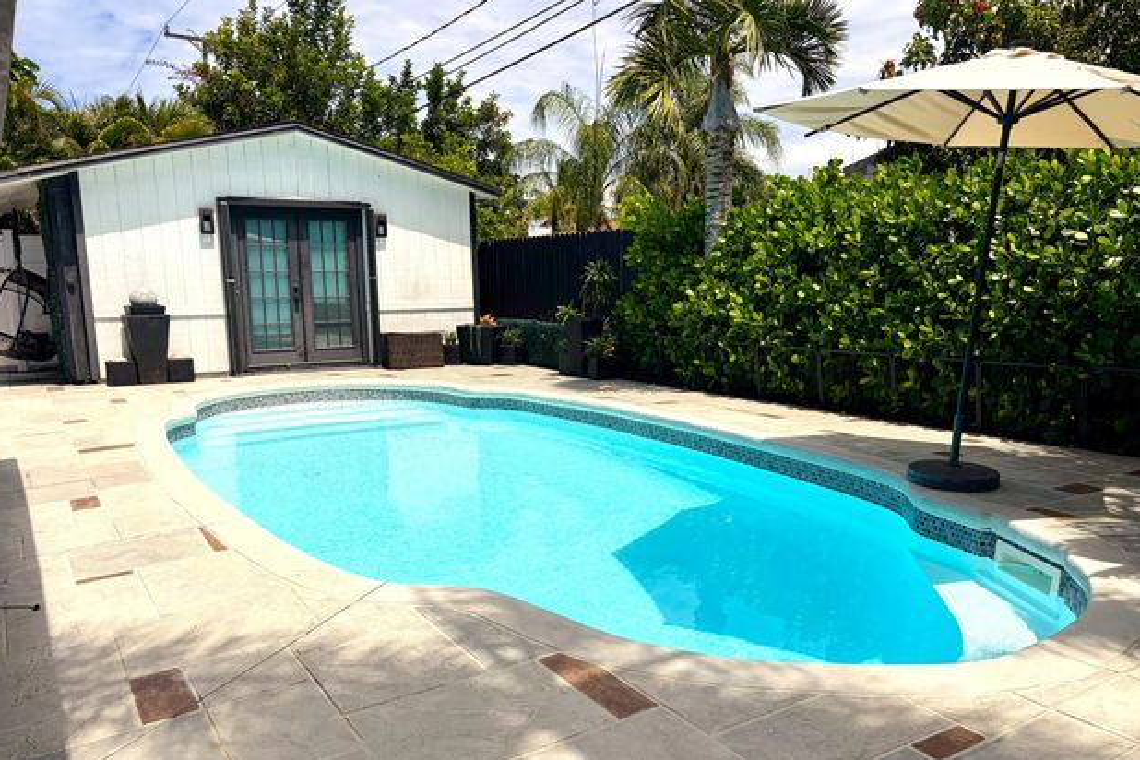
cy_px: 441
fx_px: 887
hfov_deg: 65.5
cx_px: 587
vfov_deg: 46.2
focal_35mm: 28
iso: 50
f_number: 1.6
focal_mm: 5.96
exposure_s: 1/8850
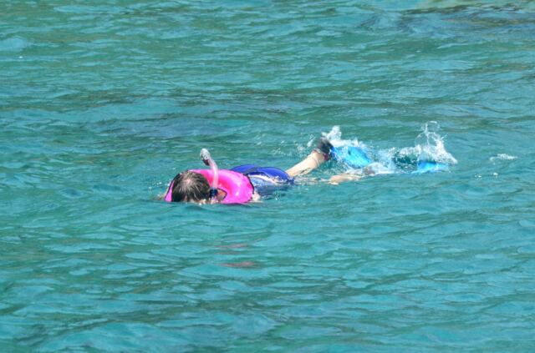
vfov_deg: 4.6
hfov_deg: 6.9
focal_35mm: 300
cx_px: 268
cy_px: 176
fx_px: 4446
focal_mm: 200
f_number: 16
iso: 200
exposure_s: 1/100
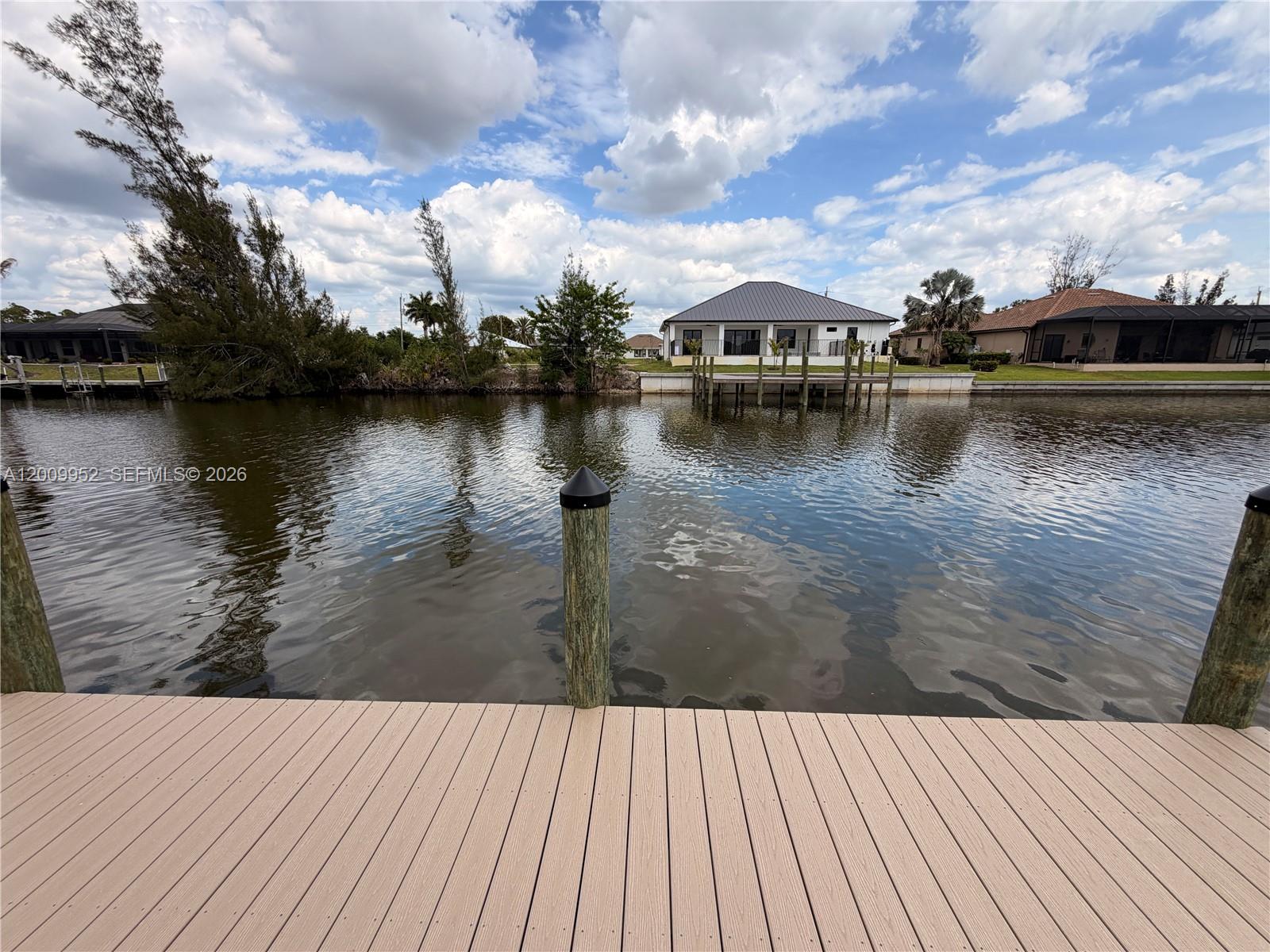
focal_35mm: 14
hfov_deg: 102.1
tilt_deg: -12.3
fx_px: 514
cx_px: 635
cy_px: 476
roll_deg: +0.3
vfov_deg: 85.7
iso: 20
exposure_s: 1/799
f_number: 2.2
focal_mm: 2.22
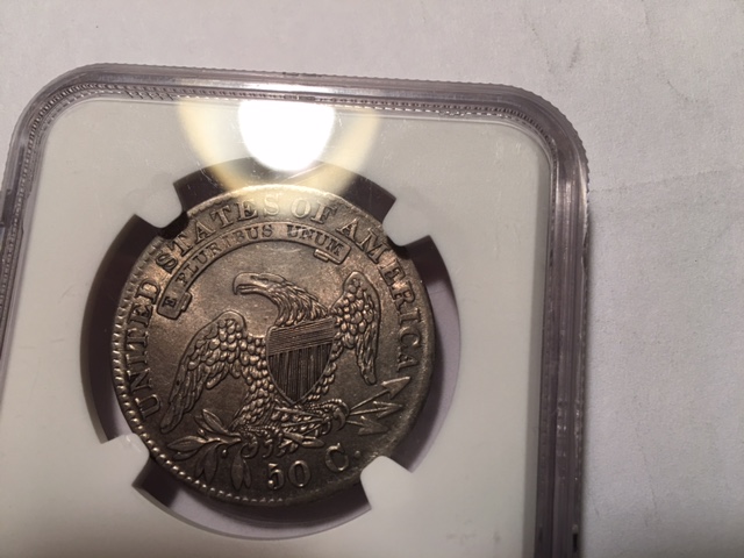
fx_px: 623
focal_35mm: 29
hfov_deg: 61.7
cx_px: 372
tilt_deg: -79.9
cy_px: 279
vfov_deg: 48.2
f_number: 2.2
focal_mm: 4.15
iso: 32
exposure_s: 1/30
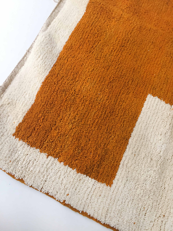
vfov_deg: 61.7
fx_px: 193
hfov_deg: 48.2
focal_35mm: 29
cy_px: 116
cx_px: 86
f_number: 2.2
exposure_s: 1/33
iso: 64
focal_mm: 4.15
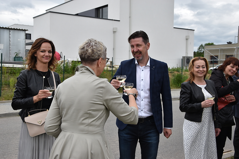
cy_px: 80
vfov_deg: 31.9
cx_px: 120
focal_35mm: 42
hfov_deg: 46.4
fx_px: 279
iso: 400
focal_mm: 28
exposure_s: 1/1600
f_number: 6.3
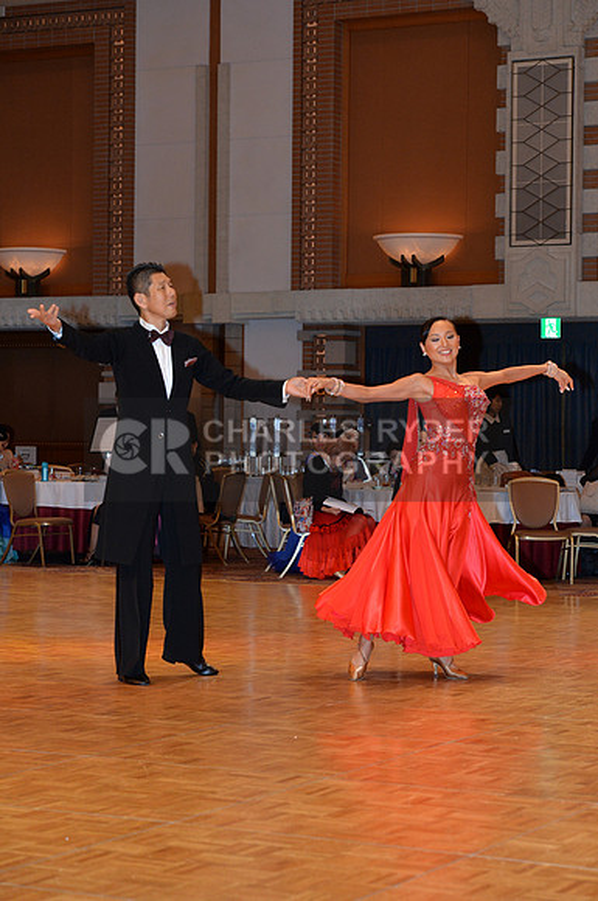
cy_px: 450
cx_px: 299
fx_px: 2249
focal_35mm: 90
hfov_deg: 15.1
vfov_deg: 22.7
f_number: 5.6
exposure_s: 1/250
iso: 1600
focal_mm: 90
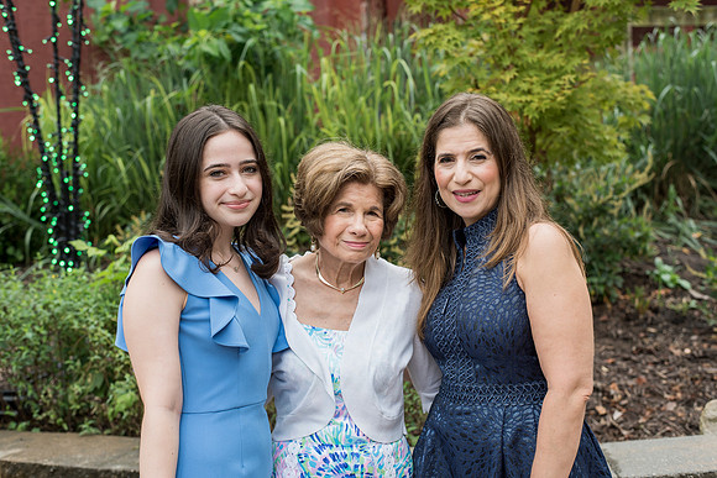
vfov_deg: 27.0
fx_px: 996
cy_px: 239
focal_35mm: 50
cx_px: 358
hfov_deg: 39.6
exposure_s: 1/640
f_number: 4
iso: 400
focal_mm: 50
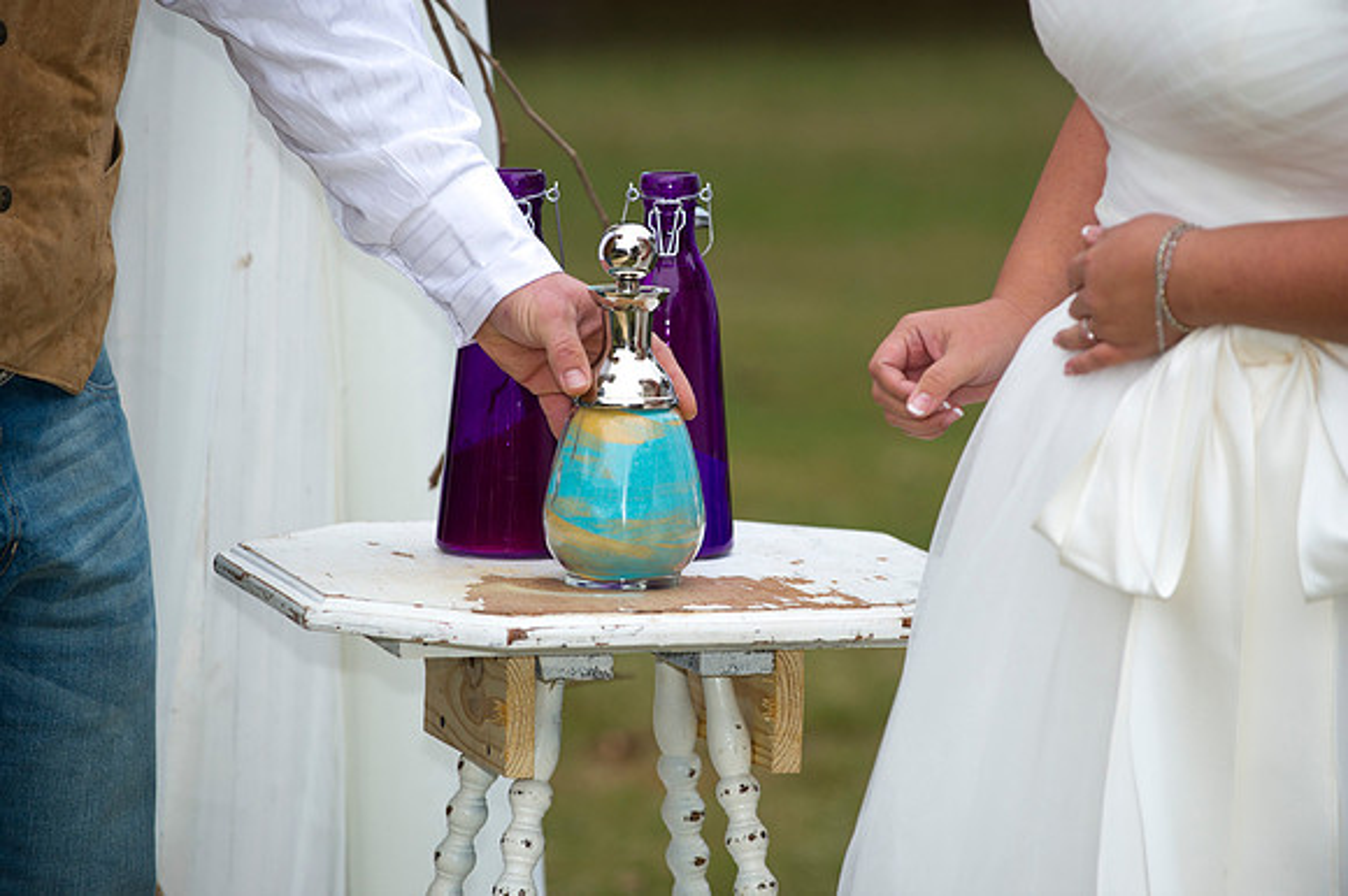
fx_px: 7484
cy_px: 448
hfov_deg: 10.3
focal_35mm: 200
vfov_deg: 6.9
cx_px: 674
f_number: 3.5
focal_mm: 200
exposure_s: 1/160
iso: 800
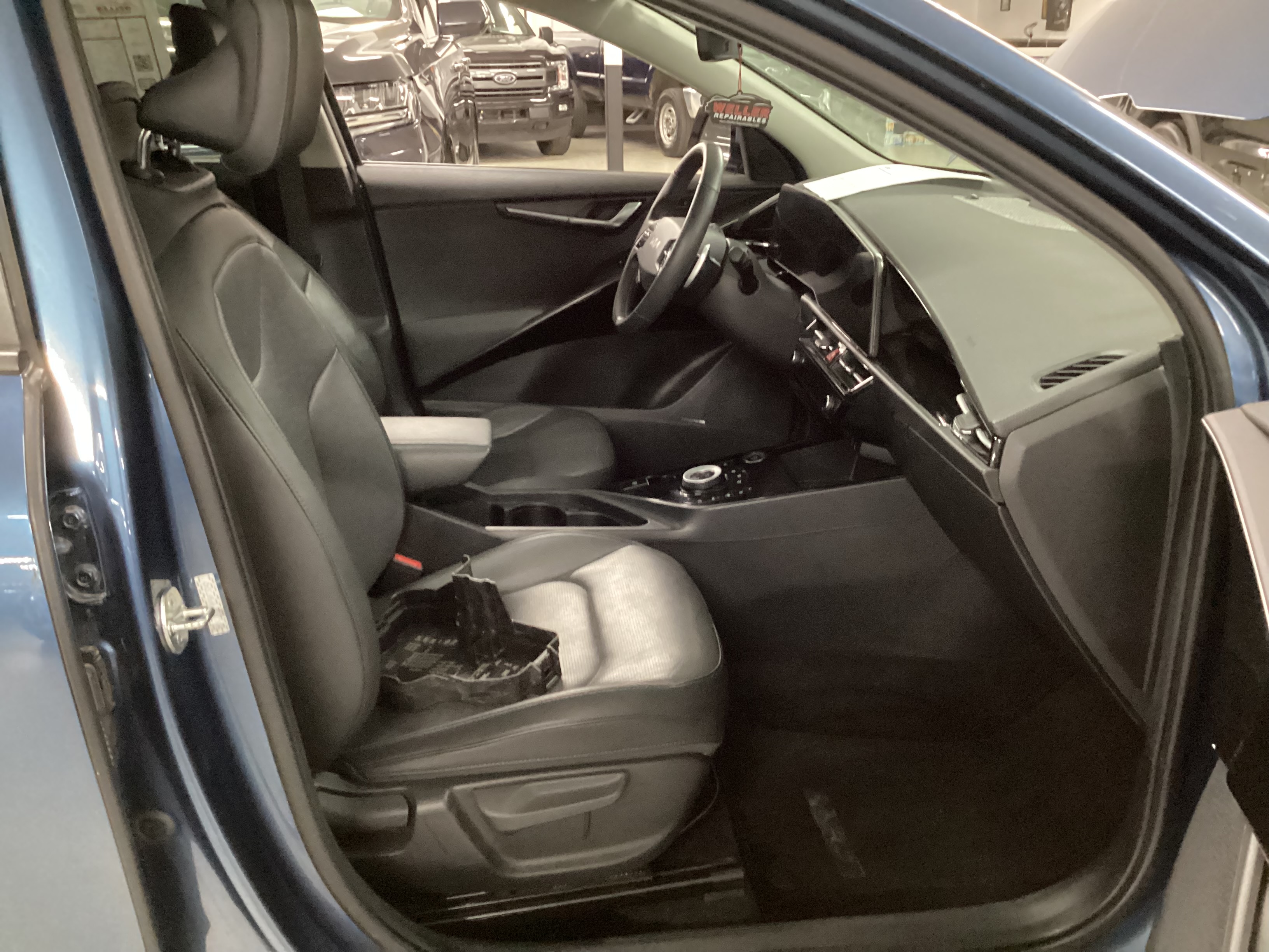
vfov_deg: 45.4
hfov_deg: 58.4
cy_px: 476
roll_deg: +0.4
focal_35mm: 31
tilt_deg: -22.0
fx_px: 1136
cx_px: 634
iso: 800
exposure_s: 1/20
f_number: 2.4
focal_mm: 3.3
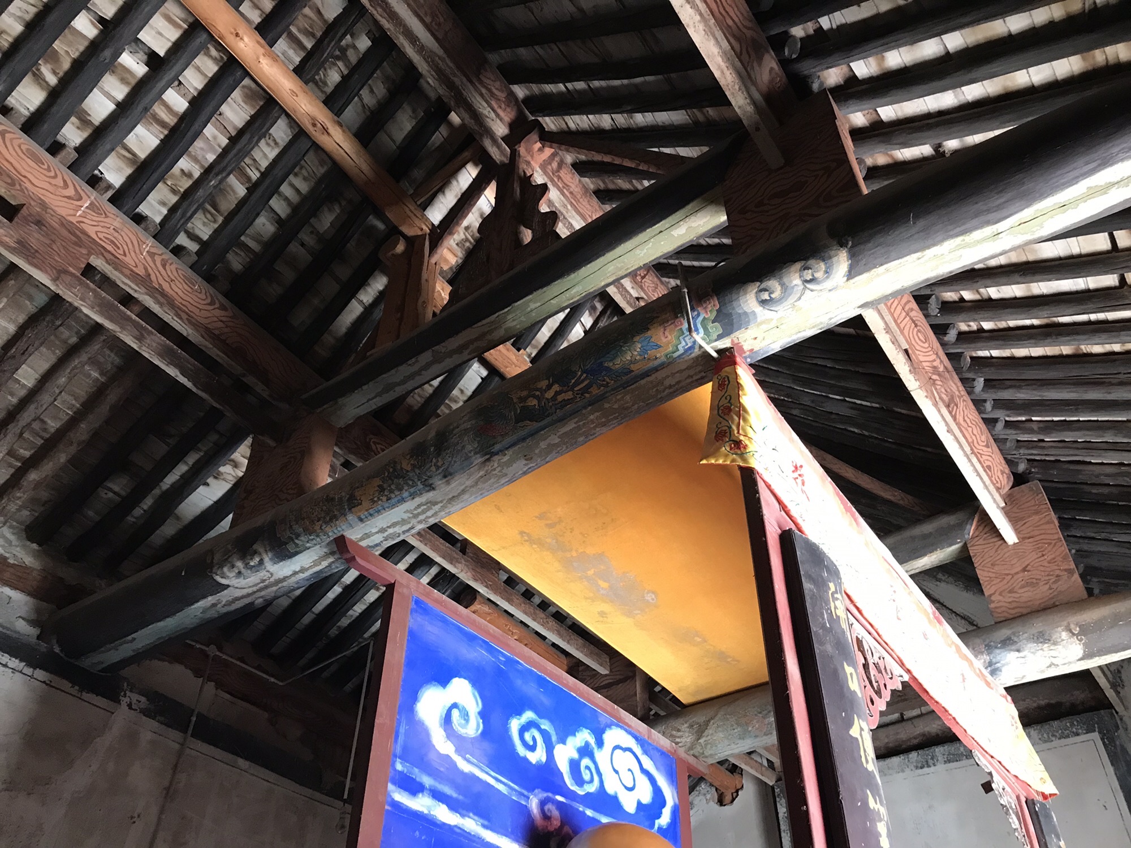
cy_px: 424
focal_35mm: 28
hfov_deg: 63.4
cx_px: 566
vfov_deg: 49.7
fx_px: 915
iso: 64
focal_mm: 3.99
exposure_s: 1/17
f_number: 1.8
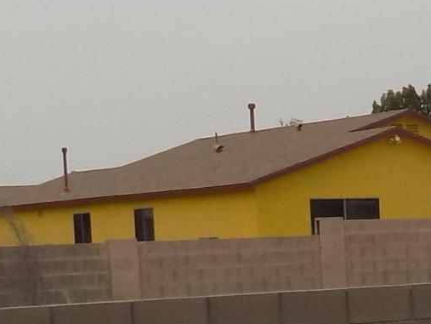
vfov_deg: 10.8
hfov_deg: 13.0
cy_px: 327
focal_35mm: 136
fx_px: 1695
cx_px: 791
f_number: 9.9
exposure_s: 1/200
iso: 80
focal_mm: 4
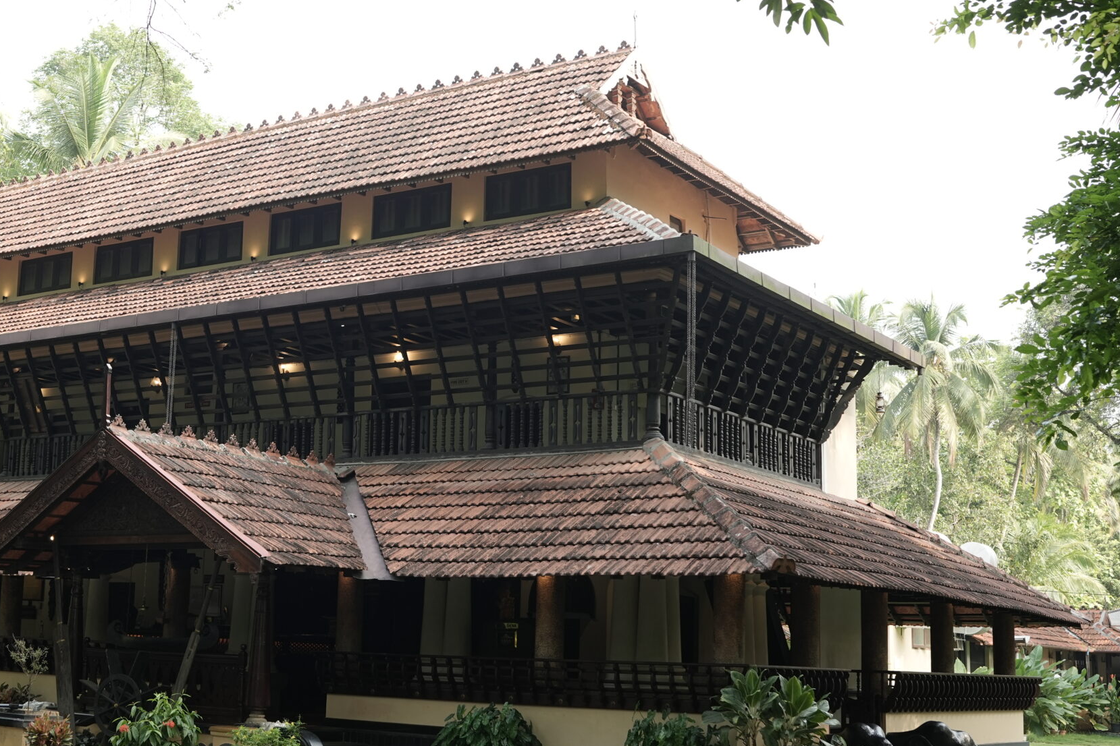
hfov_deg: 36.0
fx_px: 1680
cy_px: 321
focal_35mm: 54
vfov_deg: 25.0
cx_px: 271
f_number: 3.5
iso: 250
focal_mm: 35
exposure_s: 1/250
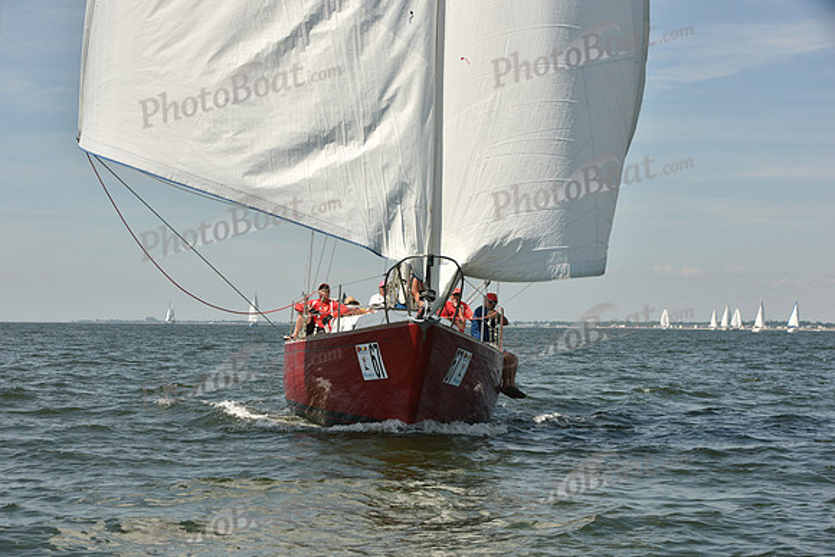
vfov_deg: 19.5
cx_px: 418
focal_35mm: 70
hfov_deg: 28.8
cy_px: 278
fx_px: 1624
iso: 320
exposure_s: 1/1250
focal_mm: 70
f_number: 10
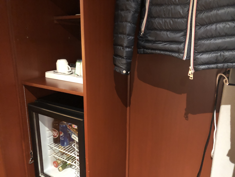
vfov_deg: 49.7
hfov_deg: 63.4
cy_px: 88
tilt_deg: -14.0
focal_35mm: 28
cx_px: 118
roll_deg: +0.2
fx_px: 190
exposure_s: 1/4
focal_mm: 3.99
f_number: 1.8
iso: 200
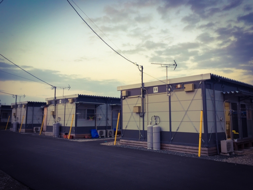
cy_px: 95
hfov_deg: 61.7
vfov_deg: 48.2
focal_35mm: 29
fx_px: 212
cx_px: 126
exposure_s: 1/60
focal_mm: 4.15
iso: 32
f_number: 2.2
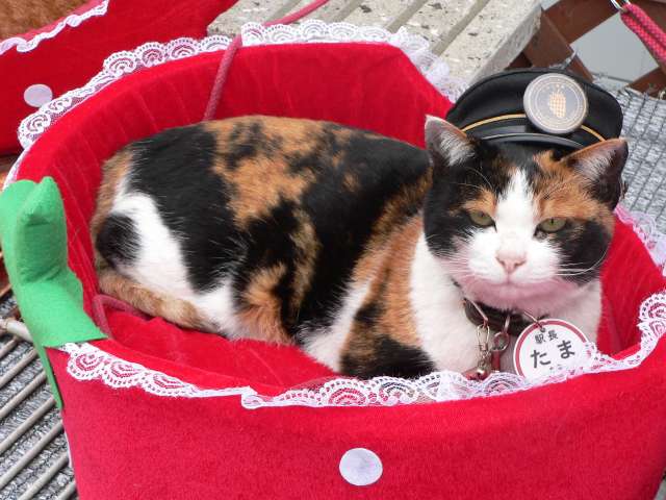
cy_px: 250
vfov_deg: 21.9
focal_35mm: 67
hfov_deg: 29.0
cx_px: 333
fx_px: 1289
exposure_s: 1/125
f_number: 4
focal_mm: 11.1
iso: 100
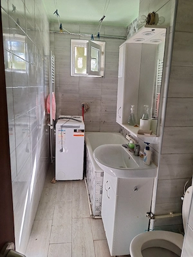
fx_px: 171
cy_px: 128
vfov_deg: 73.9
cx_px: 96
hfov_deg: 58.9
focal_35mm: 23
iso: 160
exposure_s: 1/50
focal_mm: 5.54
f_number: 1.8
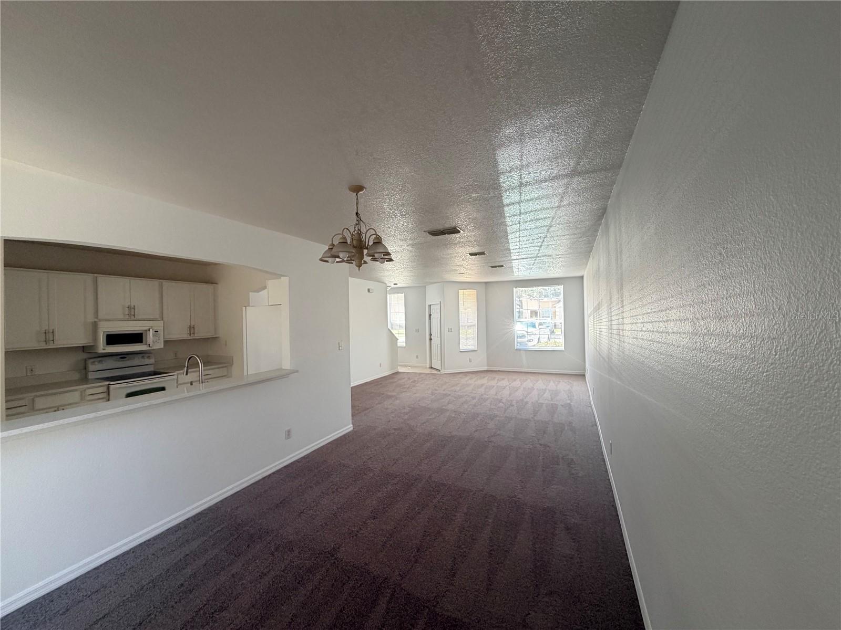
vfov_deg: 85.7
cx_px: 420
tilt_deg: +0.2
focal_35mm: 14
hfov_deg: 102.1
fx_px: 340
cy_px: 315
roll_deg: +0.9
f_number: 2.2
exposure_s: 1/121
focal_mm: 2.22
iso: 160
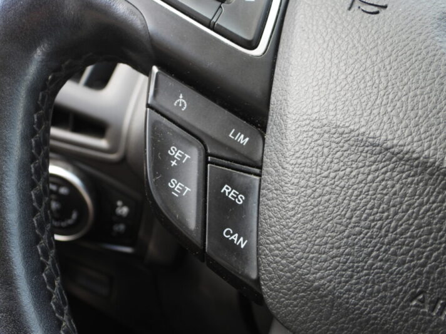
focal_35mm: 50
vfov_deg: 29.1
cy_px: 167
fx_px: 644
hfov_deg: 38.2
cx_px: 223
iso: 100
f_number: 3.2
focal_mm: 9
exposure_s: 1/50
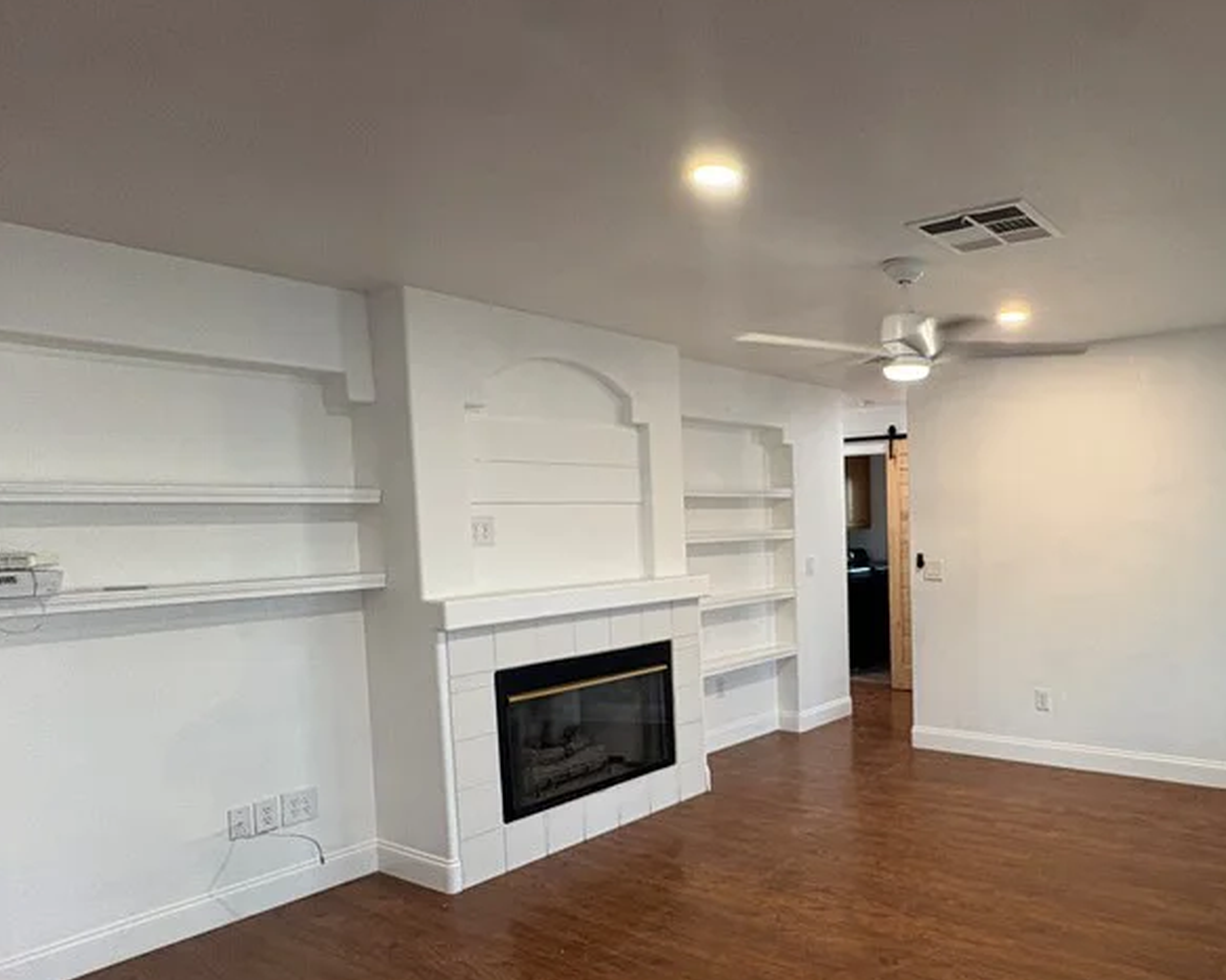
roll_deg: +1.3
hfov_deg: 66.5
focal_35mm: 24
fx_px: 871
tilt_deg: -3.8
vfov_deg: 58.4
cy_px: 574
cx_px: 900
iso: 200
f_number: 2.2
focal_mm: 2.22
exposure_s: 1/60
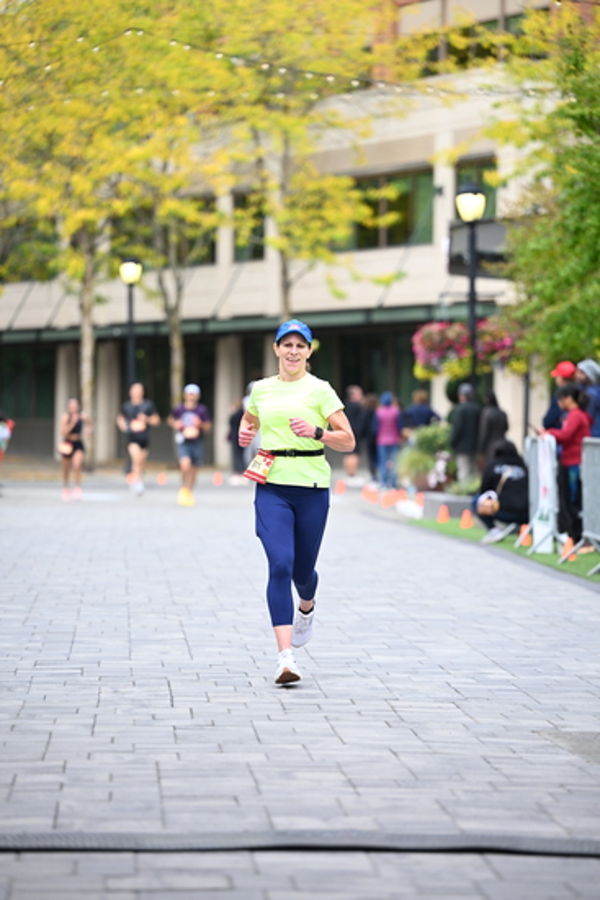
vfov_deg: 14.1
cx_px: 300
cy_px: 450
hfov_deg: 9.5
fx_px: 3622
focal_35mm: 145
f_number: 2.8
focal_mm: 145
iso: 1000
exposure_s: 1/1600
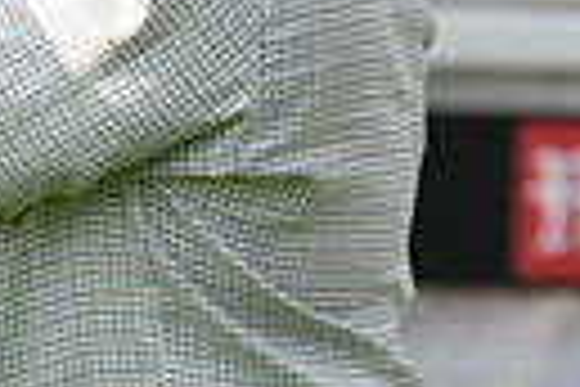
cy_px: -101
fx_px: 14451
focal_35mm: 897
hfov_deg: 2.3
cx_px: -611
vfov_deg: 1.5
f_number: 5.6
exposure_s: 1/1600
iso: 640
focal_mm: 200
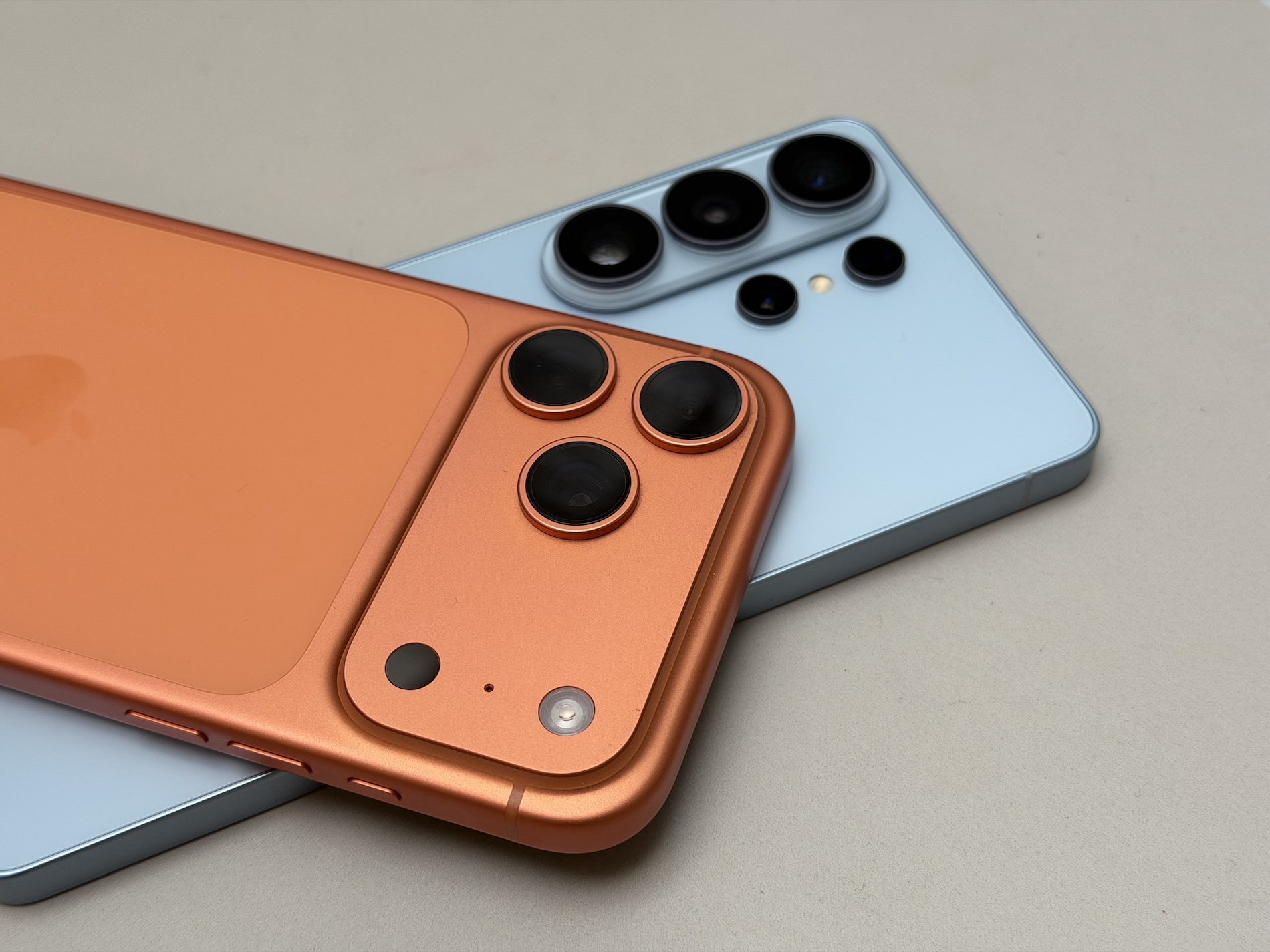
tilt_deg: -51.4
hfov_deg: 39.7
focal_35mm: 48
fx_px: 1761
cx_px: 635
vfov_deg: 30.3
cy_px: 476
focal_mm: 6.76
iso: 64
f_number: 1.78
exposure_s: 1/231
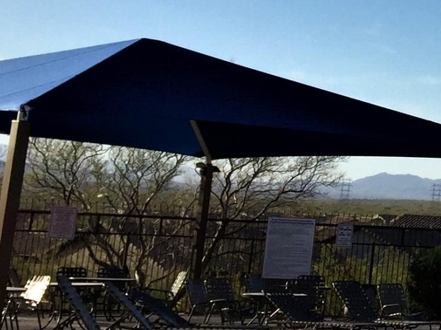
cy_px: 7
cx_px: 813
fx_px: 1516
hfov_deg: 14.4
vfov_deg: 12.3
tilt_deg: +9.6
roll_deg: -2.2
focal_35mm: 119
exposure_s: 1/1883
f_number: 2.2
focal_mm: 4.15
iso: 32
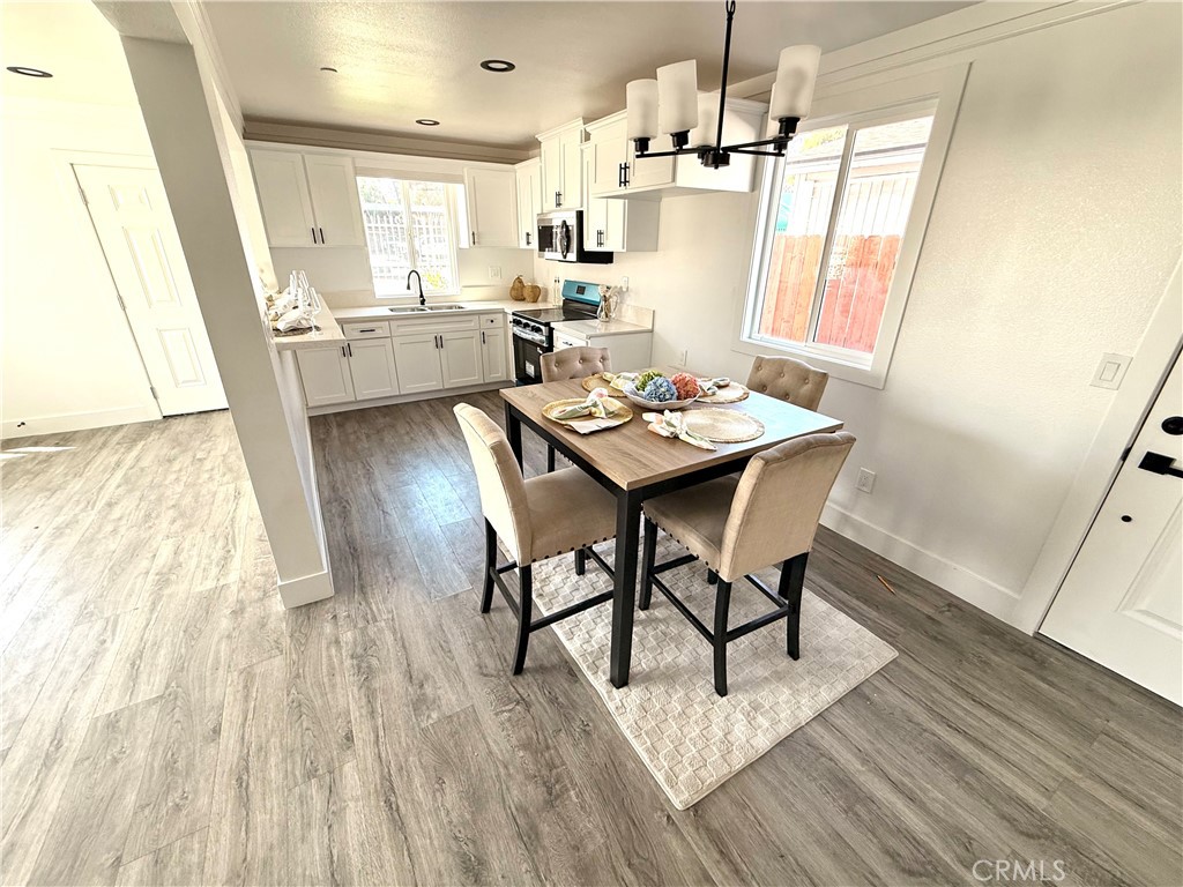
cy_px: 444
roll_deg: -0.2
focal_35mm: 14
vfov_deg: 85.7
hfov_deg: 102.1
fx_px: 478
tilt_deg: -22.4
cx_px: 592
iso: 160
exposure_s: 1/99
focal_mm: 2.22
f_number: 2.2
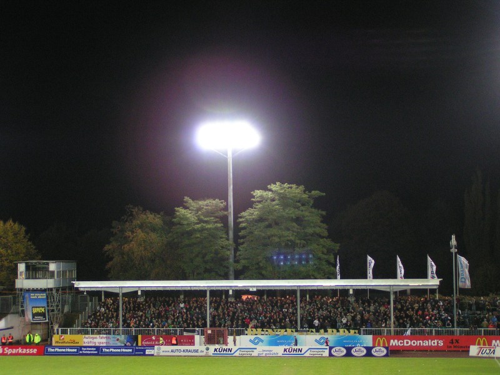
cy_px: 188
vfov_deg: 22.6
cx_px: 250
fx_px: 939
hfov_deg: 29.8
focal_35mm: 65
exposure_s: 1/30
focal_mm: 10
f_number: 3.2
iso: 200
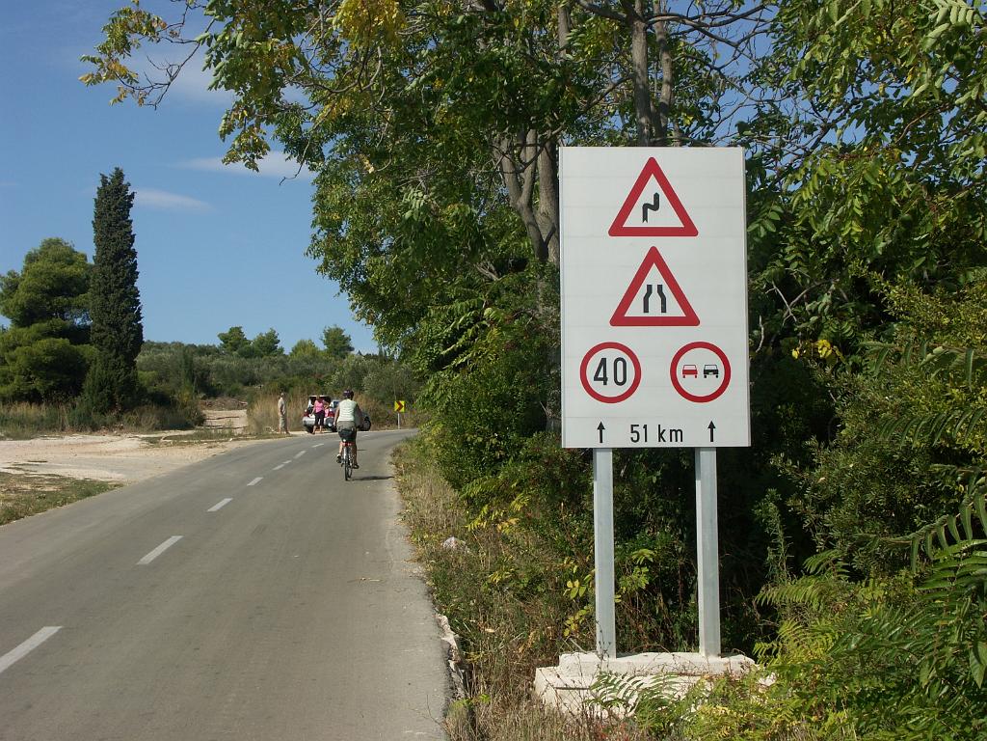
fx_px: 1568
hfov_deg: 34.9
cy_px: 370
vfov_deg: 26.6
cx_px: 494
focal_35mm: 55
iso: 64
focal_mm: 14.07
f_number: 8
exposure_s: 1/400
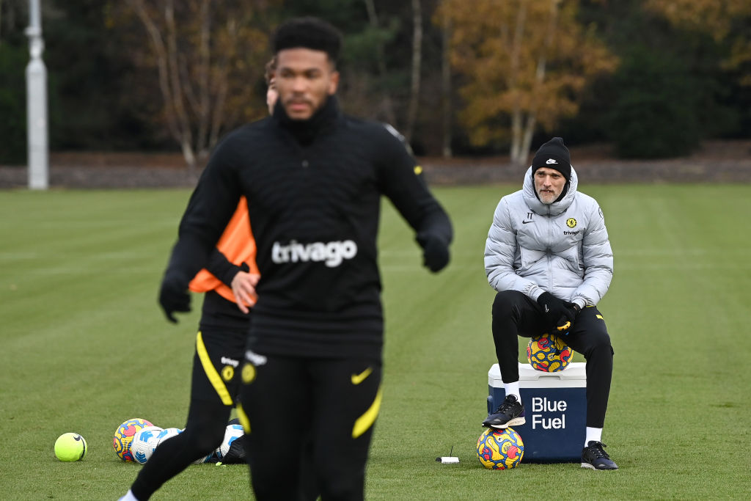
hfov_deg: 10.3
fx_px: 4173
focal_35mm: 200
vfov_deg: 6.9
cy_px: 250
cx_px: 376
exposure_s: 1/2000
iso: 800
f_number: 4.5
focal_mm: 200
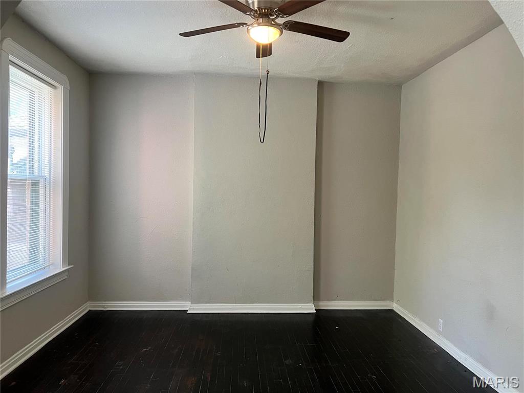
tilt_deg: -1.7
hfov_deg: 67.3
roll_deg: -1.0
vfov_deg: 53.1
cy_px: 196
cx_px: 262
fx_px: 394
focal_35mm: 26
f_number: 1.5
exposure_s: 1/88
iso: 125
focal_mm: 5.7
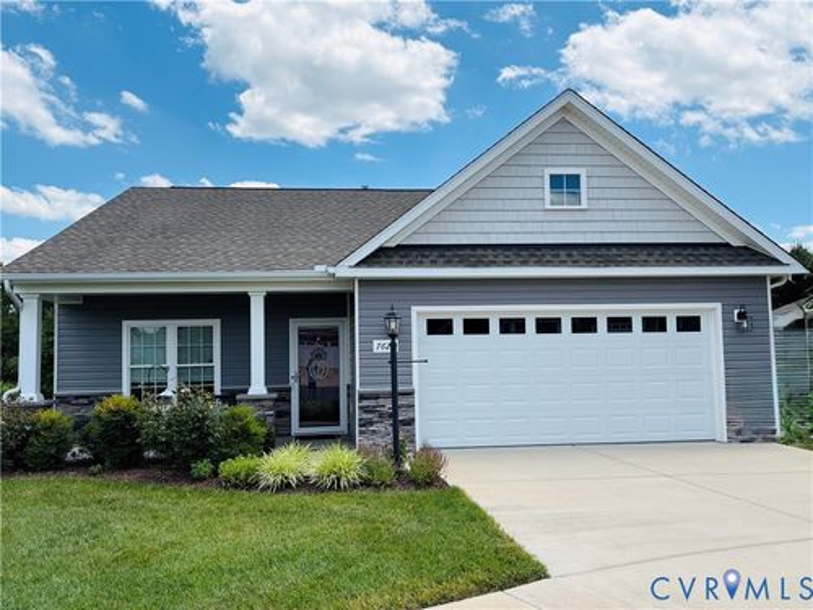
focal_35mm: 26
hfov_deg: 67.3
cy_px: 305
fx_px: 611
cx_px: 406
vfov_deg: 53.1
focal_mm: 5.96
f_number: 1.6
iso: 50
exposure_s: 1/3125
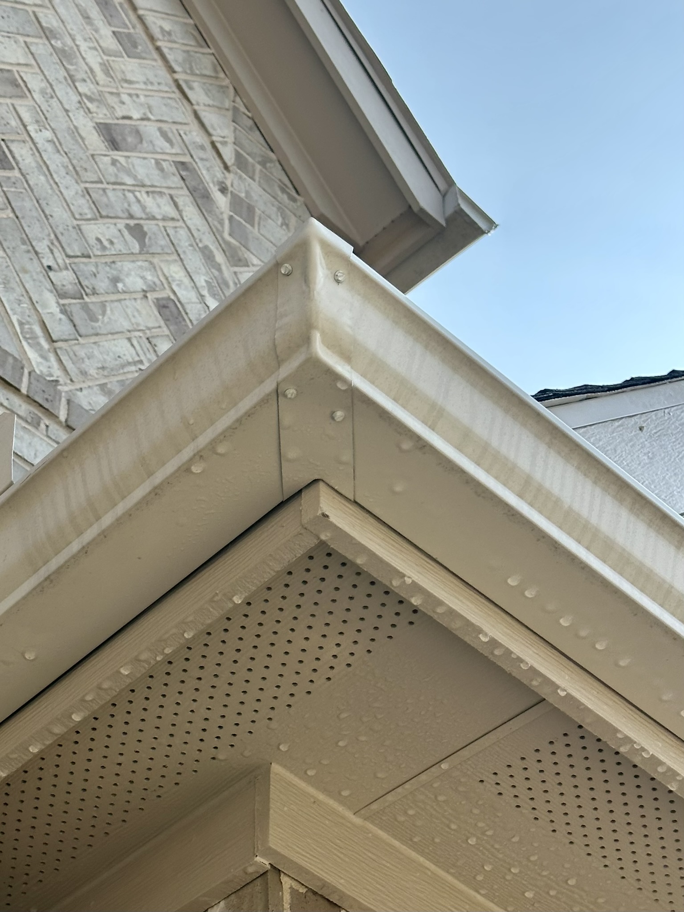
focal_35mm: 48
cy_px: 456
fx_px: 1265
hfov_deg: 30.3
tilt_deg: +49.0
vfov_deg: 39.7
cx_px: 342
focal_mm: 6.86
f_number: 1.78
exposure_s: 1/3155
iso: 64
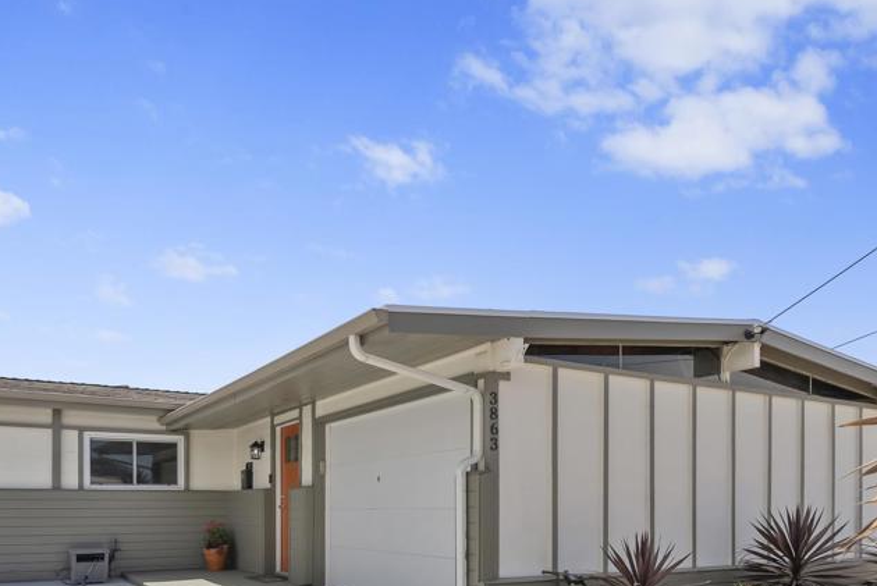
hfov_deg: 68.6
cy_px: 425
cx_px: 344
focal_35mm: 26
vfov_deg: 48.1
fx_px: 634
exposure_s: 1/1250
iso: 500
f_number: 8
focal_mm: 16
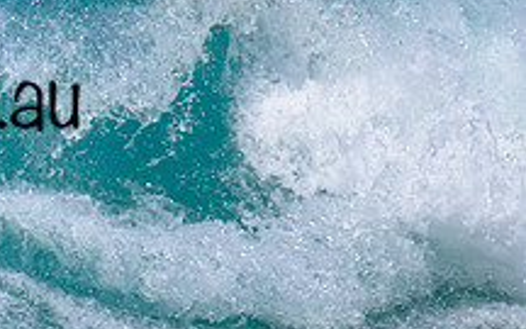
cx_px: -128
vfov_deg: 0.6
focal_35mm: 2346
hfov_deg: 0.9
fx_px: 33630
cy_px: 39
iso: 720
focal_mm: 800
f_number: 11
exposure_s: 1/2000
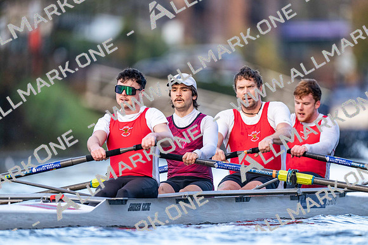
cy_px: 122
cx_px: 184
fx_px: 6134
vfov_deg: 2.3
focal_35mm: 600
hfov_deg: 3.4
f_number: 4
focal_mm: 600
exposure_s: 1/2500
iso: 2500
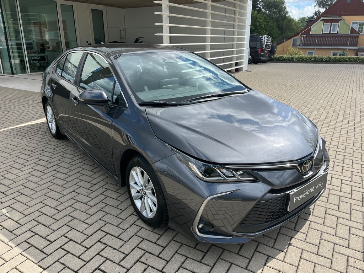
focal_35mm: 26
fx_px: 273
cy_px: 136
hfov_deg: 67.3
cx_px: 182
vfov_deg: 53.1
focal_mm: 5.1
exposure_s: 1/2571
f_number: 1.6
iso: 50
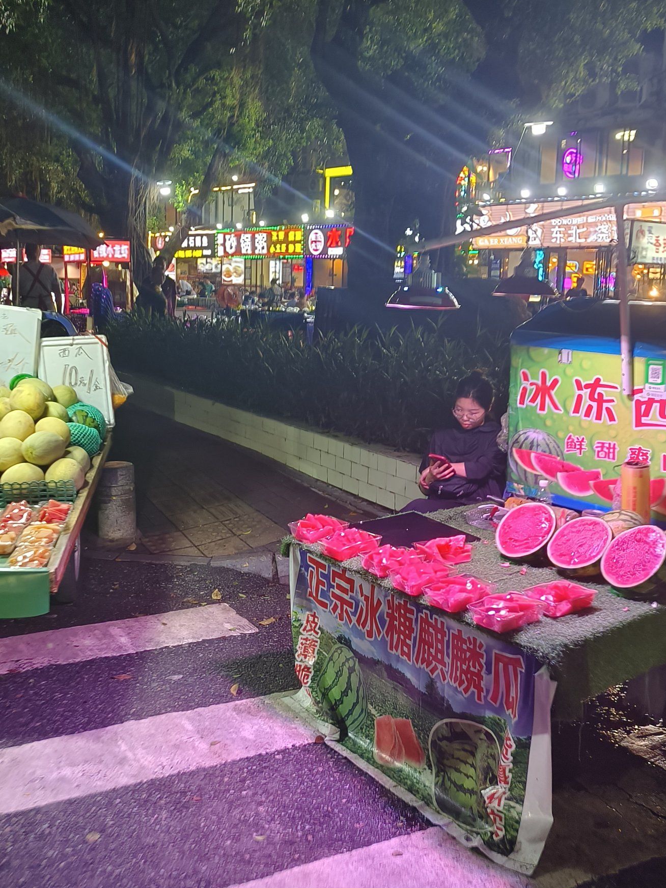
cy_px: 417
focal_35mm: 36
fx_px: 924
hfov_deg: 39.6
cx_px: 334
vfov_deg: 51.3
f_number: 1.75
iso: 337
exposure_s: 1/33.3
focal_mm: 5.5
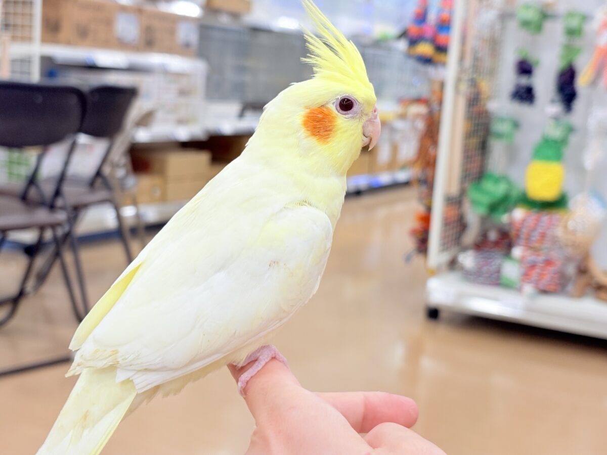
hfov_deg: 36.8
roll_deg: -3.1
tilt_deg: -8.2
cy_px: 228
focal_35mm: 52
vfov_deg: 28.0
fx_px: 912
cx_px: 304
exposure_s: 1/100
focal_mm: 5.96
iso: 80
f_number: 1.6
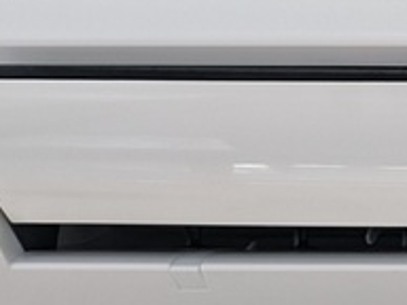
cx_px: 845
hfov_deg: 13.3
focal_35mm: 125
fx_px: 1470
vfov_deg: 11.3
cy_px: -184
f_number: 1.89
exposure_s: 1/60
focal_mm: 5.43
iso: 81
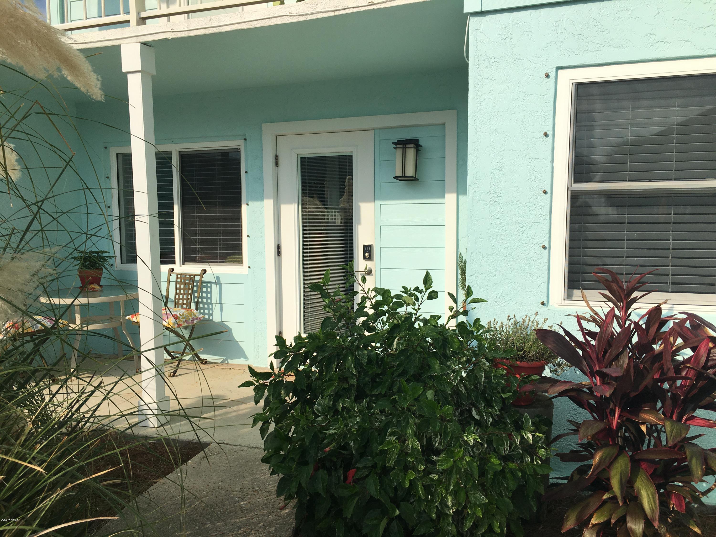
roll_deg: +1.2
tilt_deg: -4.7
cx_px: 358
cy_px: 268
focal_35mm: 29
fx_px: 600
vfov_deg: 48.2
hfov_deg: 61.7
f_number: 2.2
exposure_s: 1/3077
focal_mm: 4.15
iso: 25
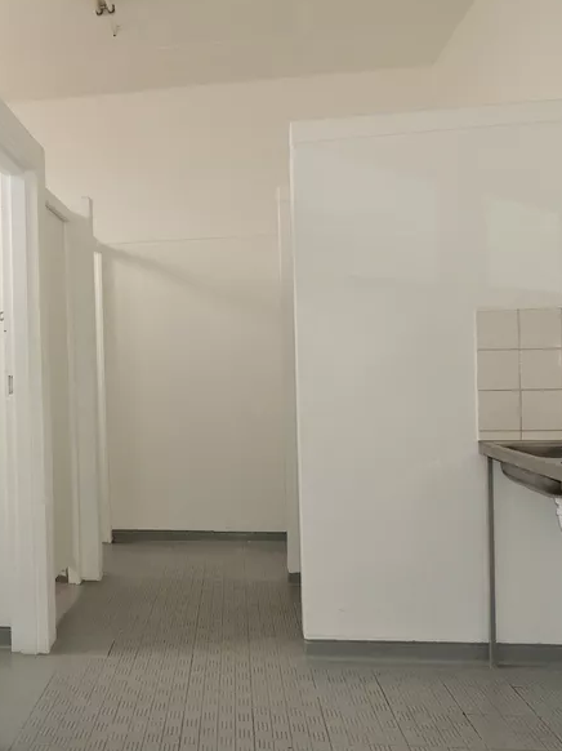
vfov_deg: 55.4
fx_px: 715
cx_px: 107
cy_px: 370
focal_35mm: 33
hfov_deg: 41.0
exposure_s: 1/40
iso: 220
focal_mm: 4.3
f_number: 3
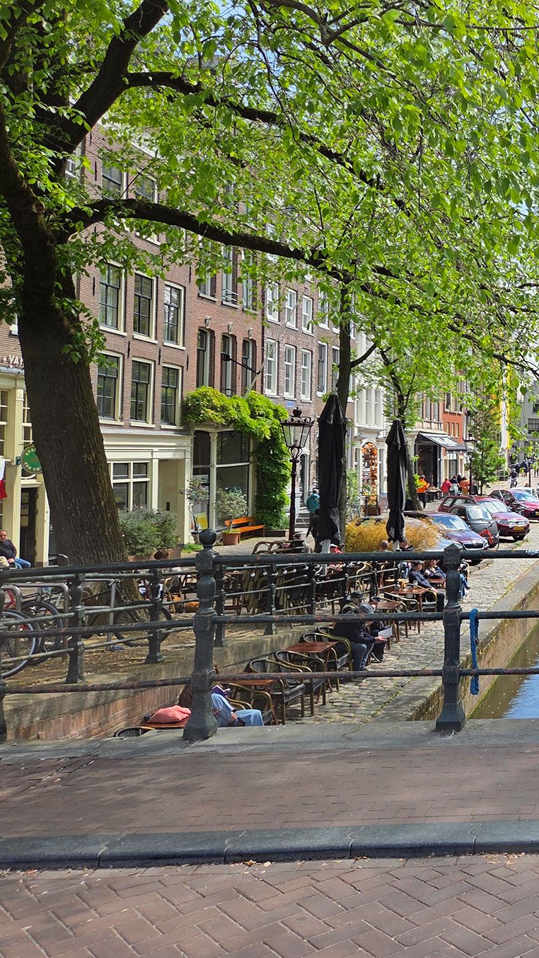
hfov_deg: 27.3
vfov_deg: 53.9
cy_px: 438
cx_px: 680
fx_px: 940
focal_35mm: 37
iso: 80
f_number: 1.8
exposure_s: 1/4274
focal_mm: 5.4
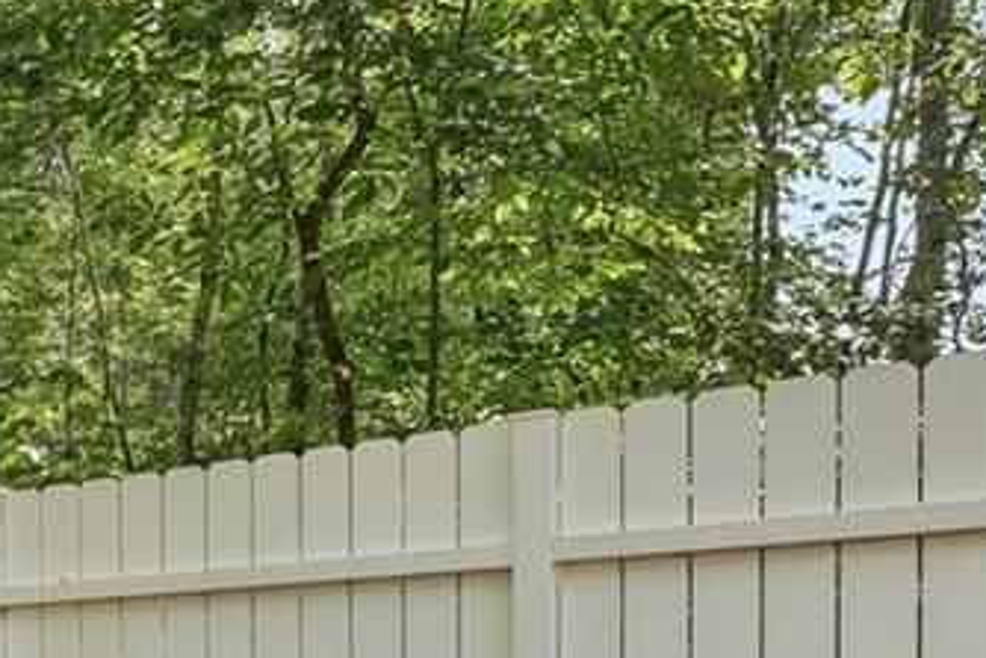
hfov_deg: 33.9
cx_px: -106
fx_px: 1385
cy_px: 751
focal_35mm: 51
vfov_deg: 24.6
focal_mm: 16.5
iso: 800
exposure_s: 1/200
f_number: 8
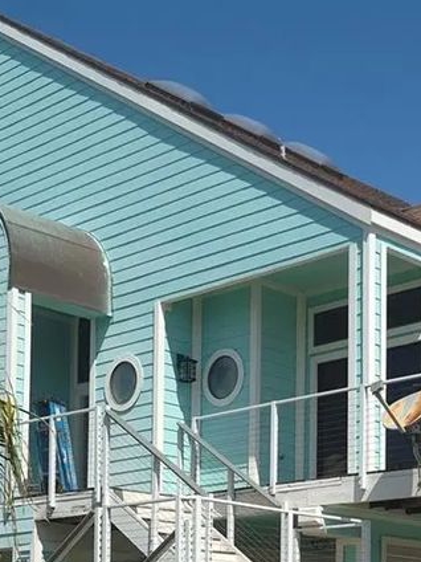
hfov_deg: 19.9
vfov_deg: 25.1
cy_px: 563
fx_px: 1200
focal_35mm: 74
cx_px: 233
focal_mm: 5.4
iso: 50
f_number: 1.8
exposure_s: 1/2984
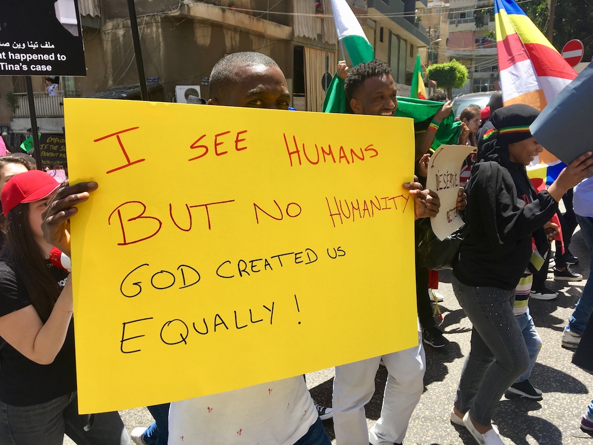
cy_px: 222
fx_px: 497
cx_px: 296
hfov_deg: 61.7
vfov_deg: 48.2
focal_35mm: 29
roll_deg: +1.2
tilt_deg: -15.1
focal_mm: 4.15
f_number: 2.2
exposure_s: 1/605
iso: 25
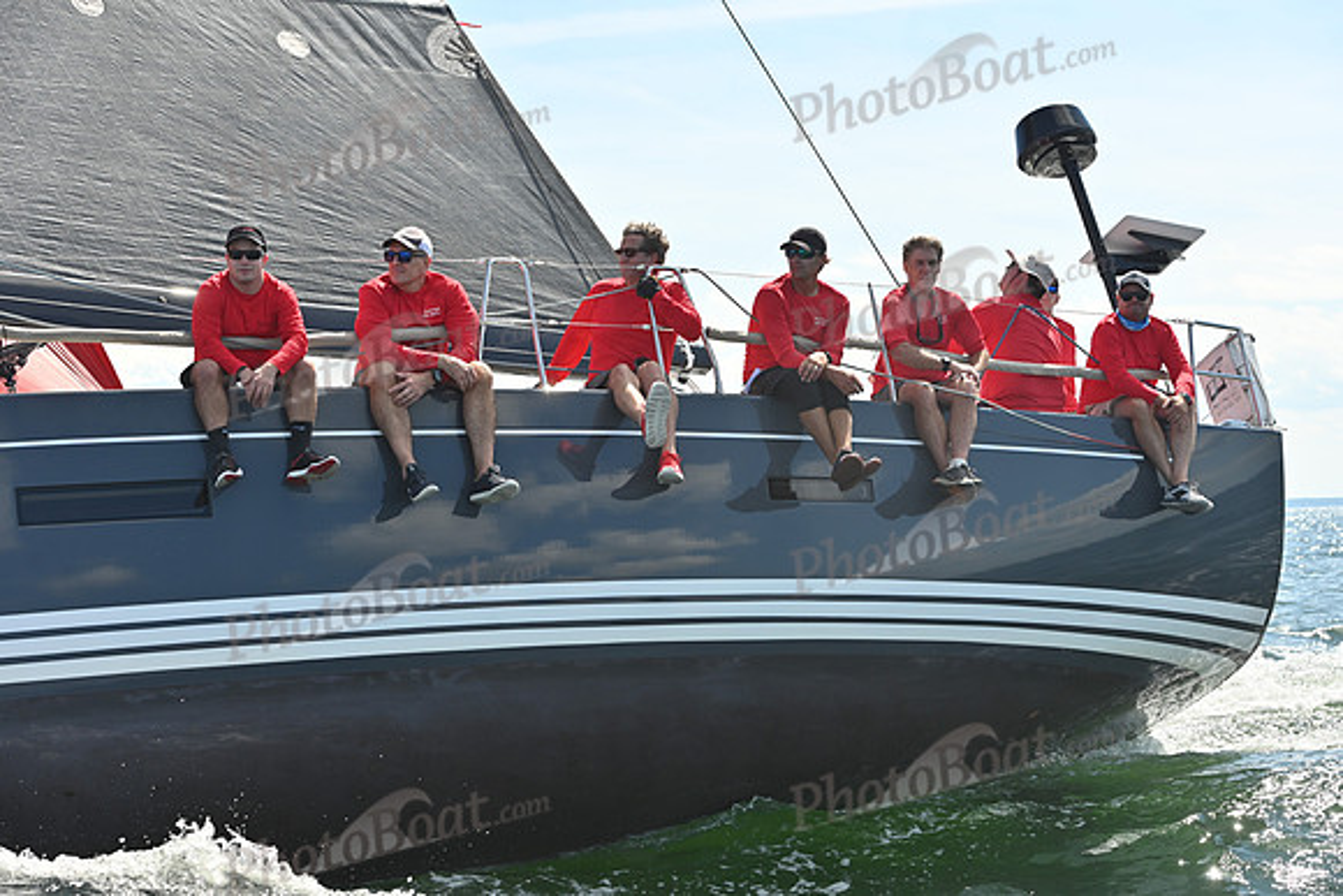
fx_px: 2612
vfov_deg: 19.5
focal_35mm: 70
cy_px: 448
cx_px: 672
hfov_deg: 28.8
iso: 250
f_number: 7.1
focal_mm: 70
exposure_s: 1/1000
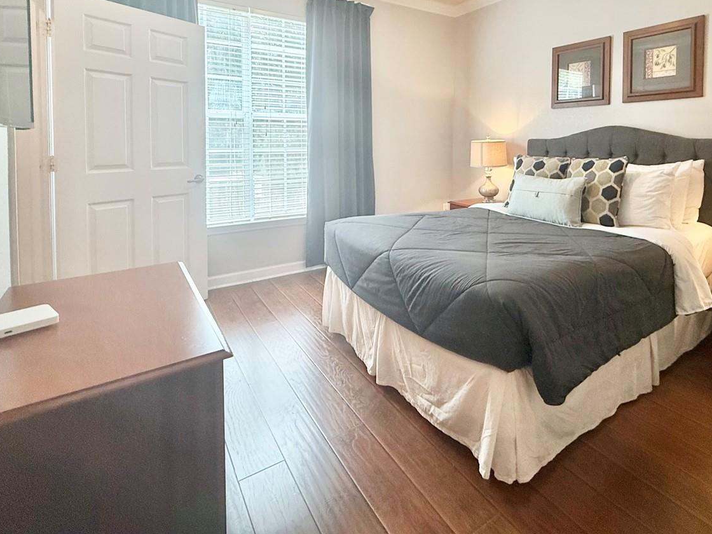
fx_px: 411
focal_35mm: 20
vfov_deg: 63.2
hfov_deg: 80.7
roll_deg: -0.7
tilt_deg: -1.5
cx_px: 430
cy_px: 153
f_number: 2.2
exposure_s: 1/120
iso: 320
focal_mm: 2.22
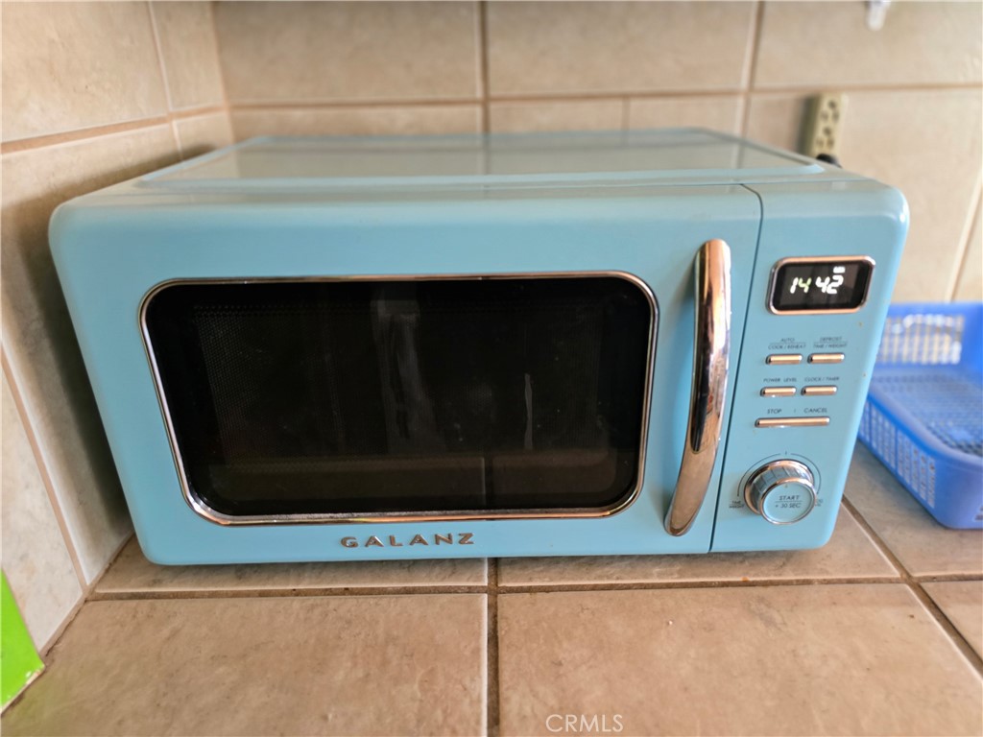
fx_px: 653
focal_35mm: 23
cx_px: 492
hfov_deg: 73.9
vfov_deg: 58.9
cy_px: 368
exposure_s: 1/120
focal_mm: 6.3
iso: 1000
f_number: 1.7
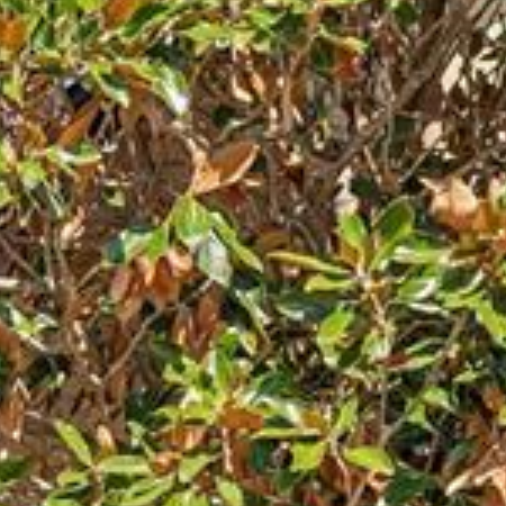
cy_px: 783
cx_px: -656
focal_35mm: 118
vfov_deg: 13.8
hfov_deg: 12.2
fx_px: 1947
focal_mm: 20.3
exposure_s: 1/100
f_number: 8
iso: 100
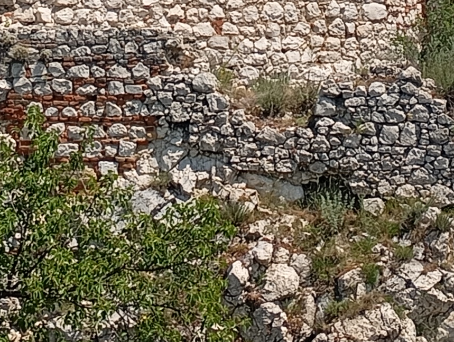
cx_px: 208
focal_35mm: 133
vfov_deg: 10.6
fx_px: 1747
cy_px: -247
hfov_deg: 14.8
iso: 106
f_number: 1.8
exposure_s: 1/749
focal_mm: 4.27
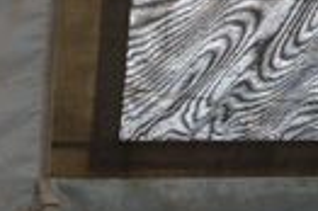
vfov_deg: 8.7
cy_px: 142
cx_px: -319
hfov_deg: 11.7
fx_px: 1394
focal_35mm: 158
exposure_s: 1/250
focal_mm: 25.4
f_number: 2.8
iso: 500
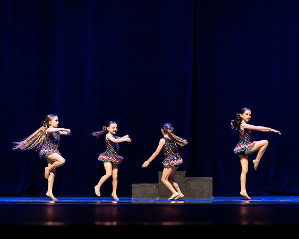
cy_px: 127
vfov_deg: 16.0
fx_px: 848
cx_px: 165
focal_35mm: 96
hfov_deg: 20.0
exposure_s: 1/640
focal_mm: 80
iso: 3200
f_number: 2.8
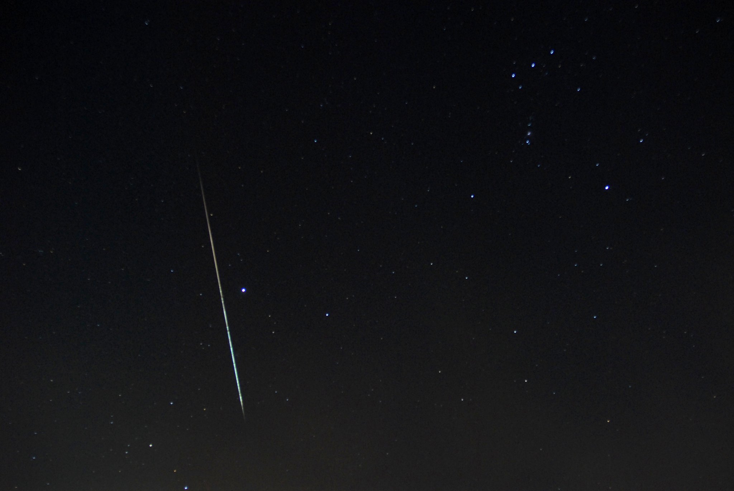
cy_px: 246
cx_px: 367
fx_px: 857
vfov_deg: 32.0
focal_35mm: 42
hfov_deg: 46.3
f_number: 2.8
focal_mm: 28
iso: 400
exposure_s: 5.2
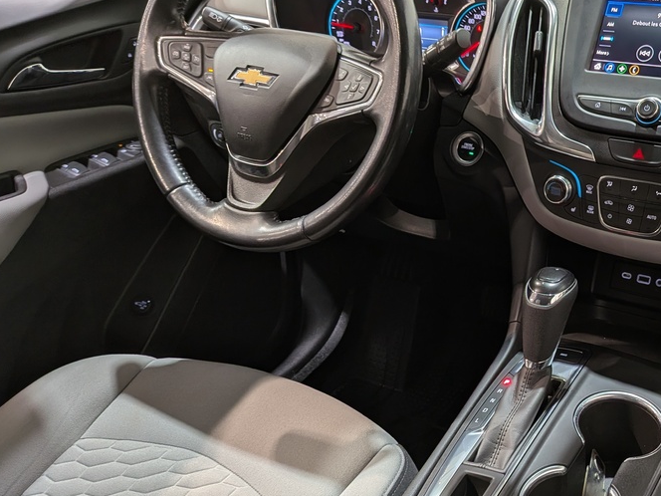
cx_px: 505
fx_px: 707
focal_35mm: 37
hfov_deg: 48.0
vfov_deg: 38.7
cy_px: 245
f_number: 1.7
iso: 48
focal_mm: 4.53
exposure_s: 1/24
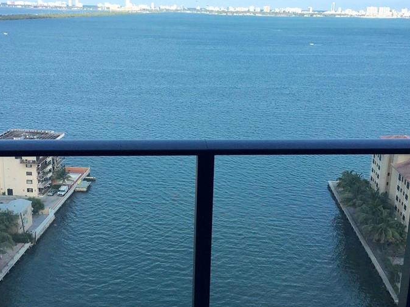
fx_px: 521
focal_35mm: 44
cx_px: 190
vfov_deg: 32.9
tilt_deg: -13.4
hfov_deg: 42.9
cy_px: 148
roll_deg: -1.2
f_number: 2.2
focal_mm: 4.15
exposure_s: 1/1261
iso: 25
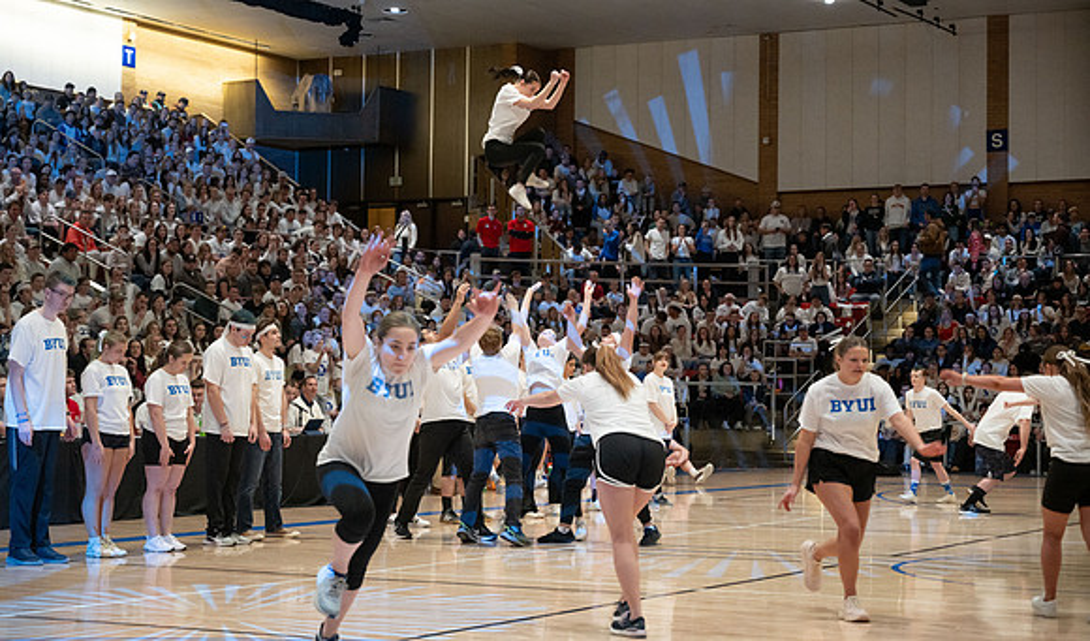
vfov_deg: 17.2
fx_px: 2119
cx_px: 545
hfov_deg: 28.8
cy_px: 278
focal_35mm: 73
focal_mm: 70
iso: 3200
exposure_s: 1/250
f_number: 4
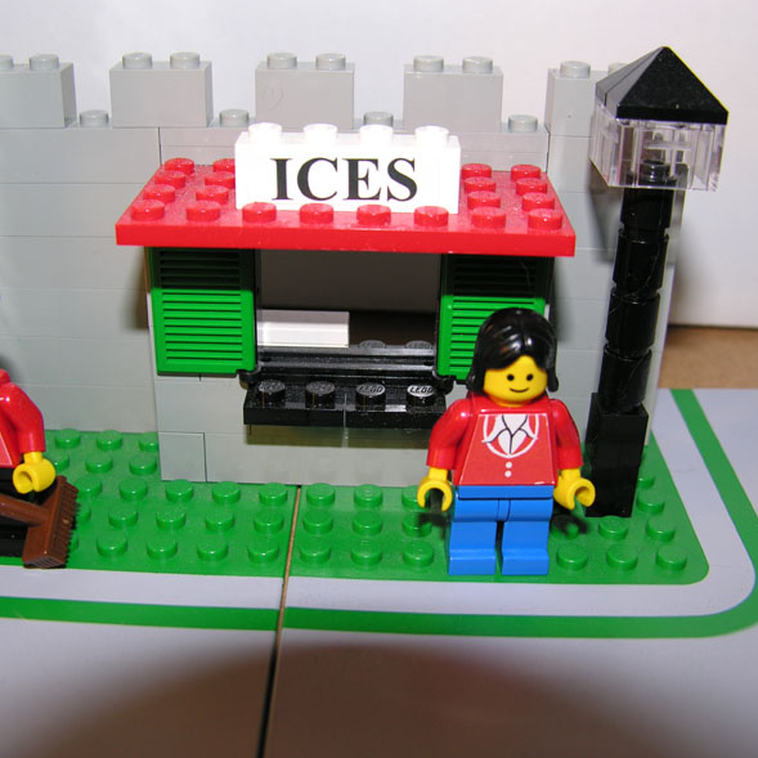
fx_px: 1041
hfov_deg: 40.0
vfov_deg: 40.0
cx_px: 350
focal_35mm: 42
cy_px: 373
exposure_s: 1/60.1
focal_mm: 8.9
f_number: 2.8
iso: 50
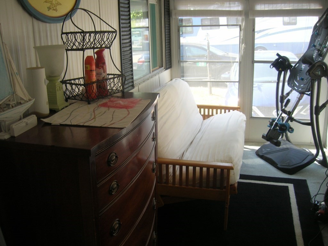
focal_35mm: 34
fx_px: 322
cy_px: 123
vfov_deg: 41.8
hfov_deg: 54.0
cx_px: 164
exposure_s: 1/42
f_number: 2.9
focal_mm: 5.7
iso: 50
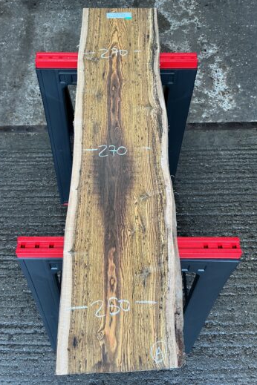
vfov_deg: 60.3
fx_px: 332
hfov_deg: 42.3
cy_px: 188
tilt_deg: -62.1
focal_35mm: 31
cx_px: 117
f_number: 1.8
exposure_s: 1/50
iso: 40
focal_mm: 3
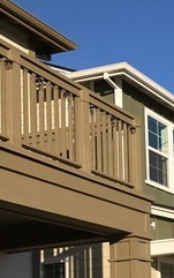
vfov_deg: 24.3
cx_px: 341
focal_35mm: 82
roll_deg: +3.3
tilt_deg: +8.9
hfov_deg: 13.7
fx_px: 621
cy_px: 264
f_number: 1.8
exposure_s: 1/2994
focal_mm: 3.99
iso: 20
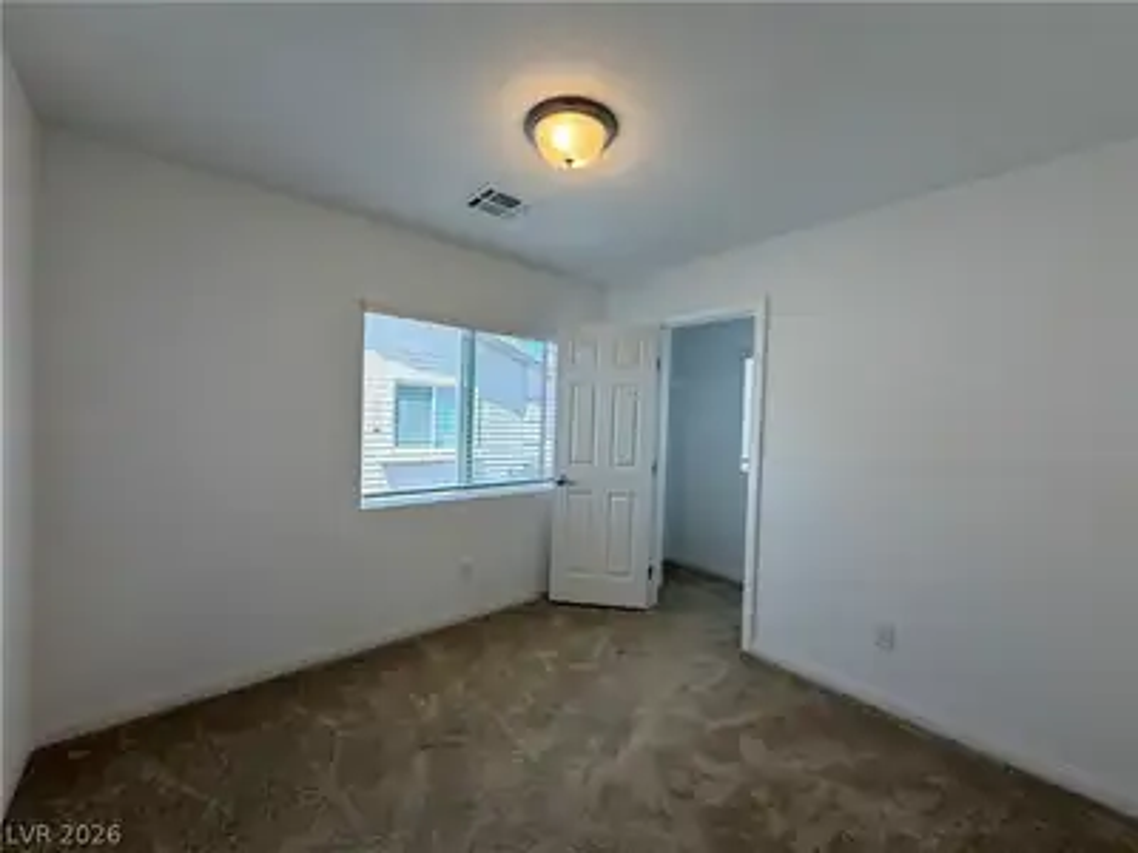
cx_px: 569
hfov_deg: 102.1
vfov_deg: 85.7
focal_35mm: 14
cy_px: 426
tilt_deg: +0.0
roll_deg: -1.8
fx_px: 460
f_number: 2.2
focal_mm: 2.22
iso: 125
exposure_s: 1/120
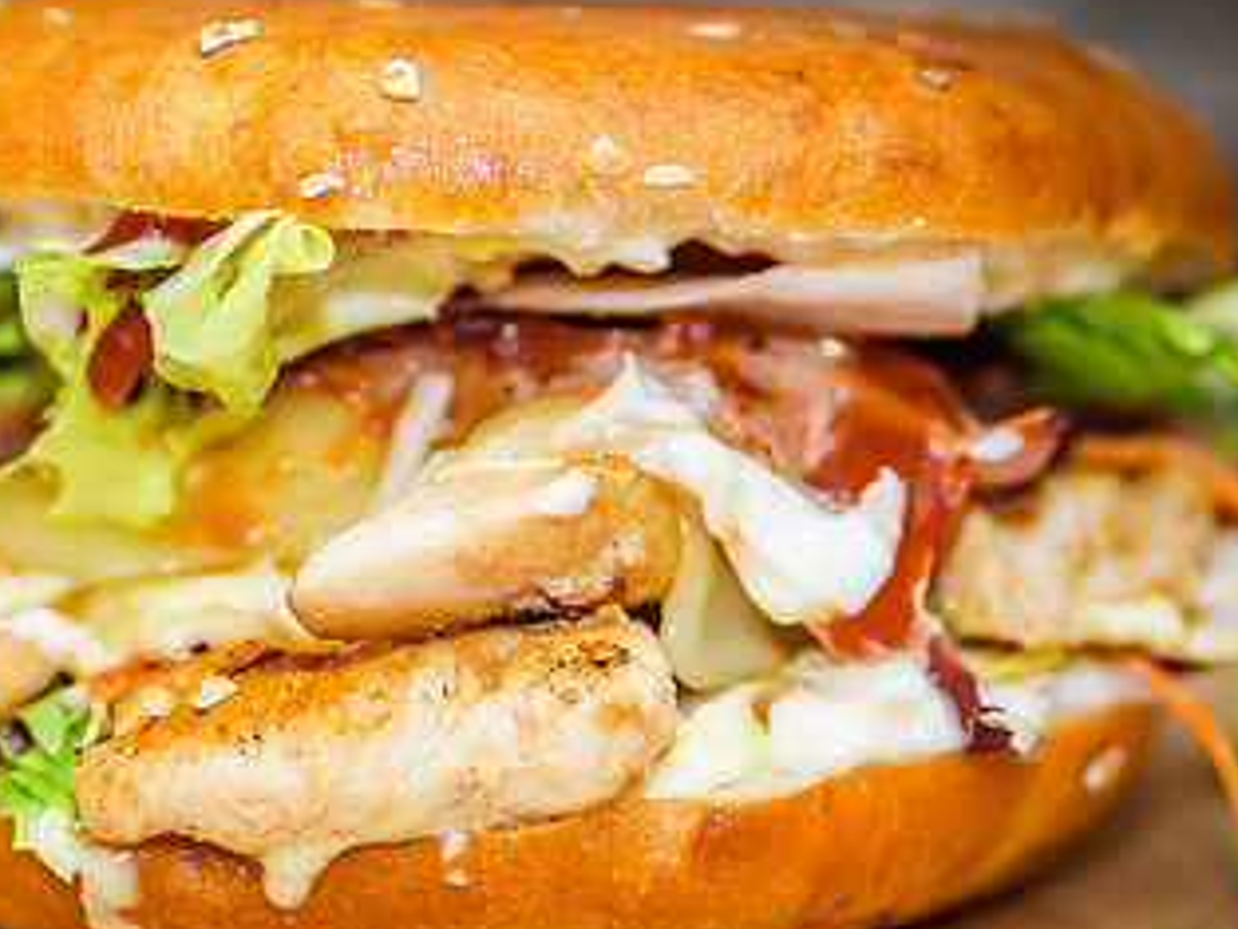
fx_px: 10125
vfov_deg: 5.3
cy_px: 400
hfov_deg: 7.0
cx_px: 443
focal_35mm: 283
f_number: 1.8
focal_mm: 85
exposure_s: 1/80
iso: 100
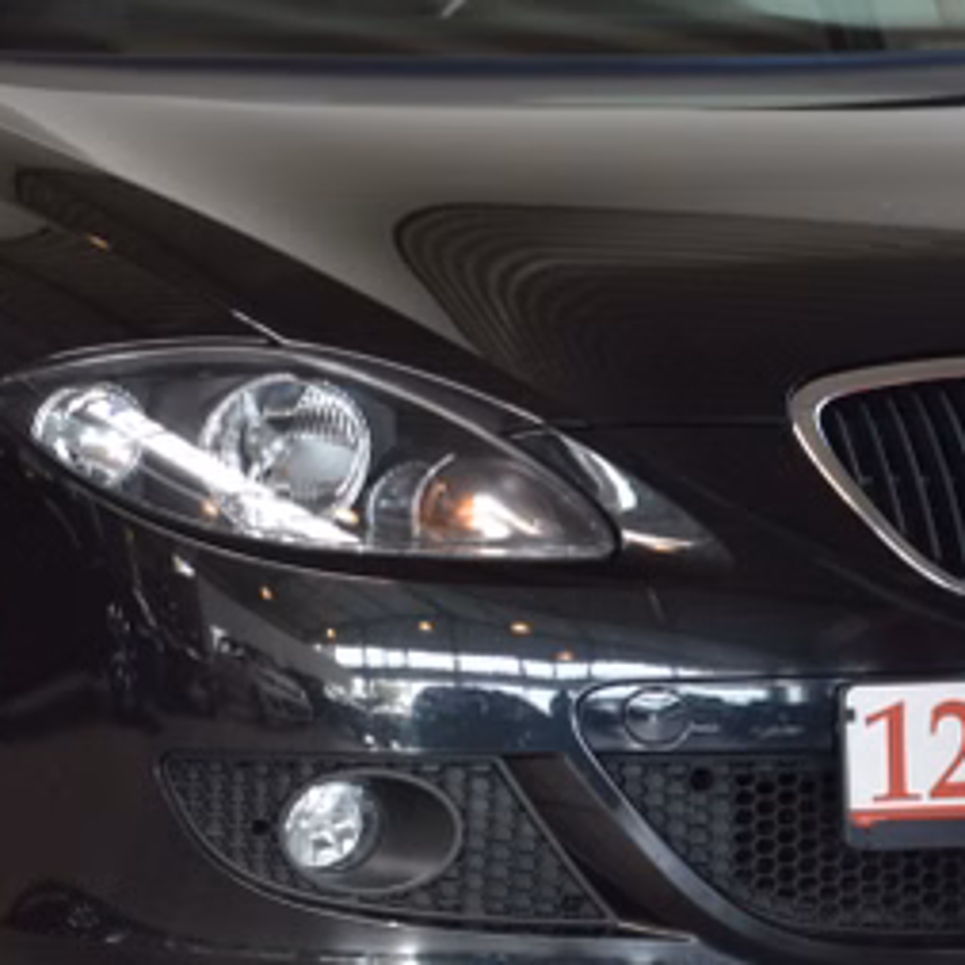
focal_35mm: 234
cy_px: 362
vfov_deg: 7.5
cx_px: 320
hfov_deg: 7.5
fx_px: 7380
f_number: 5
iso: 400
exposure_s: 1/80
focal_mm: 58
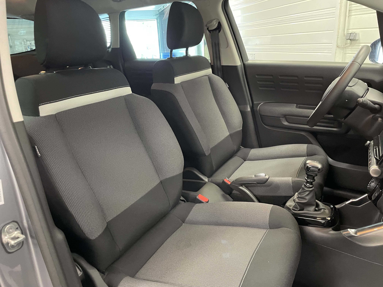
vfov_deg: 53.1
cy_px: 144
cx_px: 192
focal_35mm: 26
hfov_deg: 67.3
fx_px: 288
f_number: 1.6
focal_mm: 4.2
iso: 640
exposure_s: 1/33
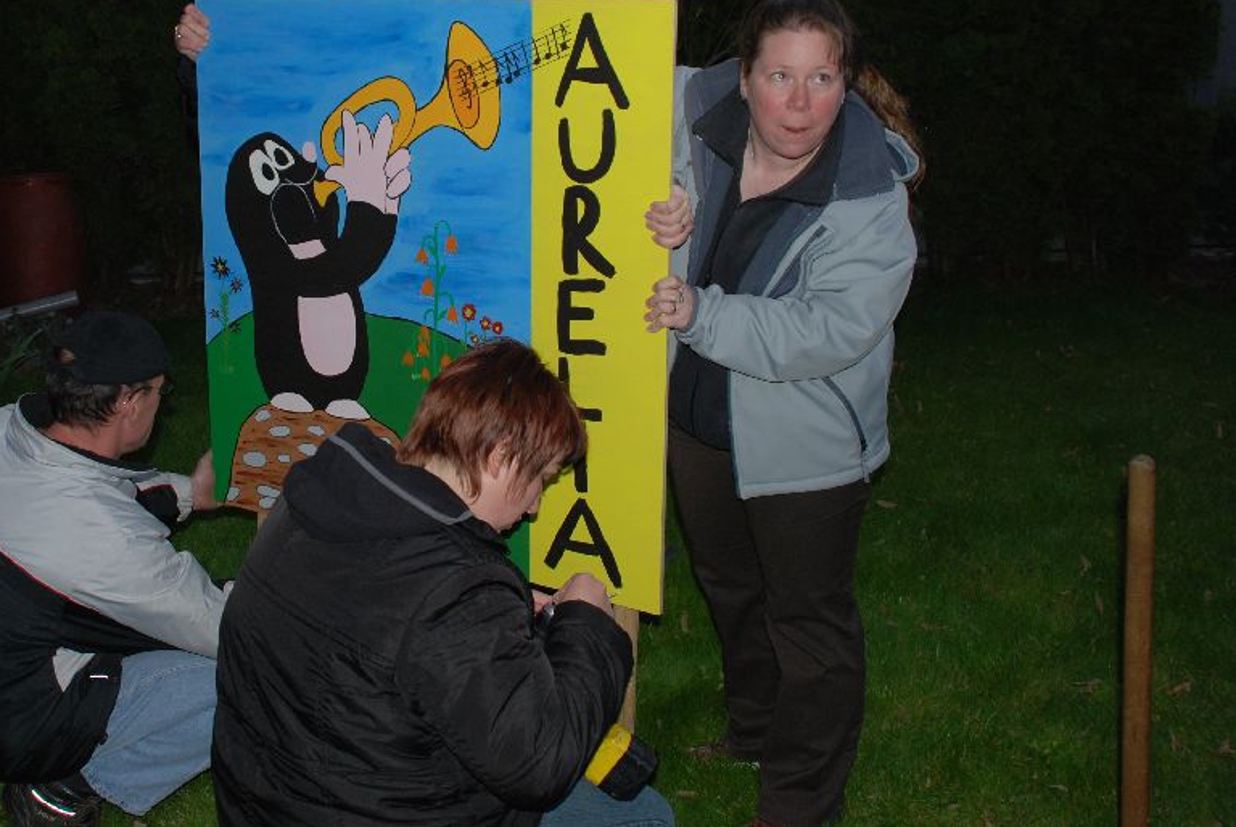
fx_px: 1512
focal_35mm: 44
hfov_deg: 44.0
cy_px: 279
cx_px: 435
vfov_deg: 30.4
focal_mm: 22
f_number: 3.8
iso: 200
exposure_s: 1/60
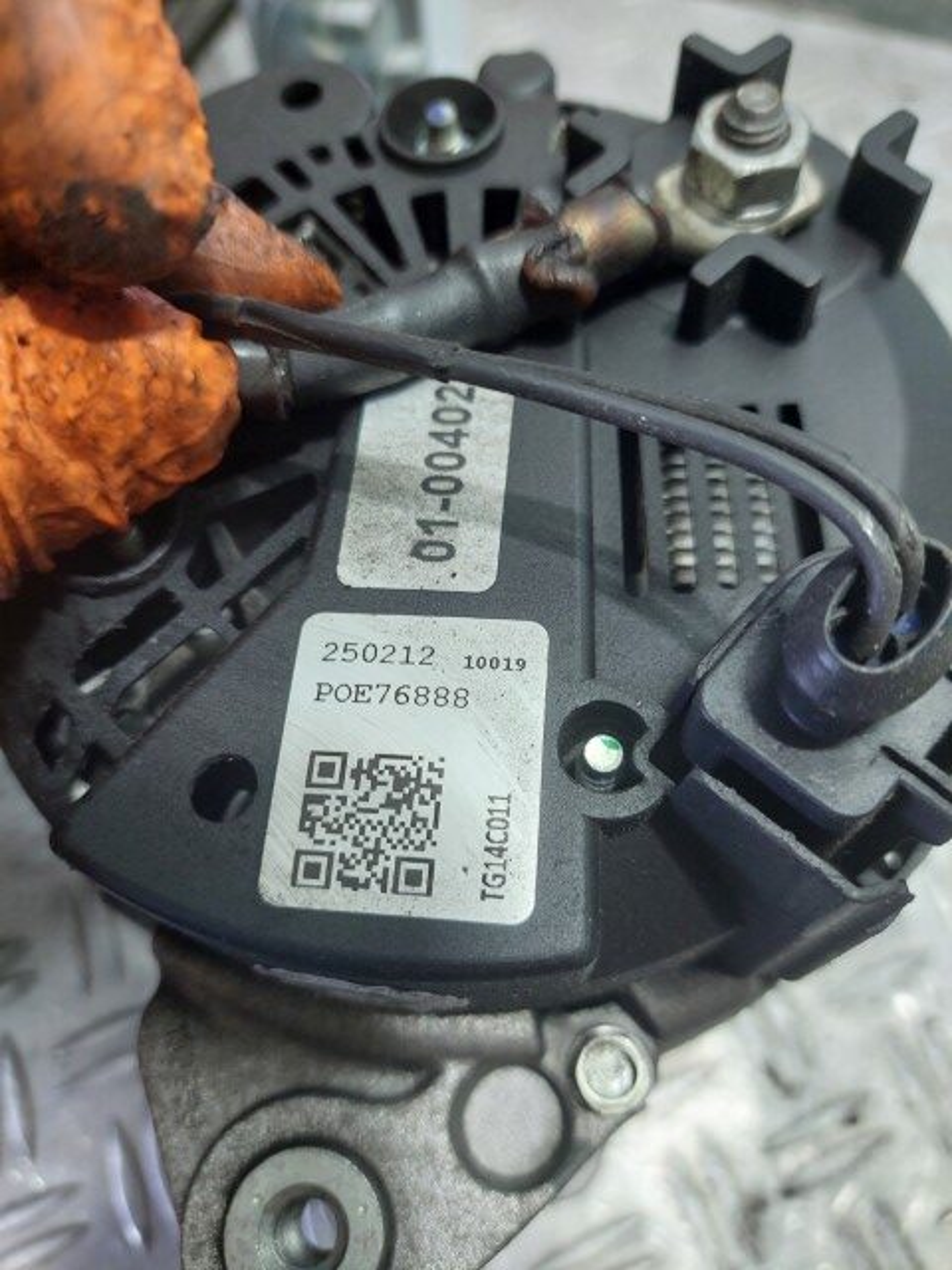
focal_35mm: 25
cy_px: 635
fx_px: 917
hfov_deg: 54.9
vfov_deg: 69.4
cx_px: 476
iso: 64
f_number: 1.8
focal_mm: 5.23
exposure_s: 1/50
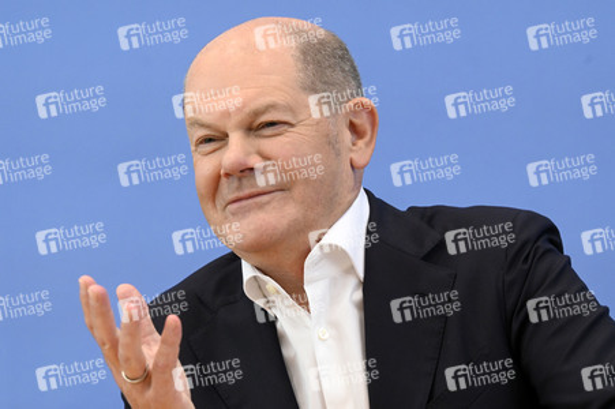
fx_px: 2475
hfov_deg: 14.2
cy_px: 204
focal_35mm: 145
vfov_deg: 9.4
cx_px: 308
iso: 5000
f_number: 6.3
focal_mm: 145
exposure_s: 1/800
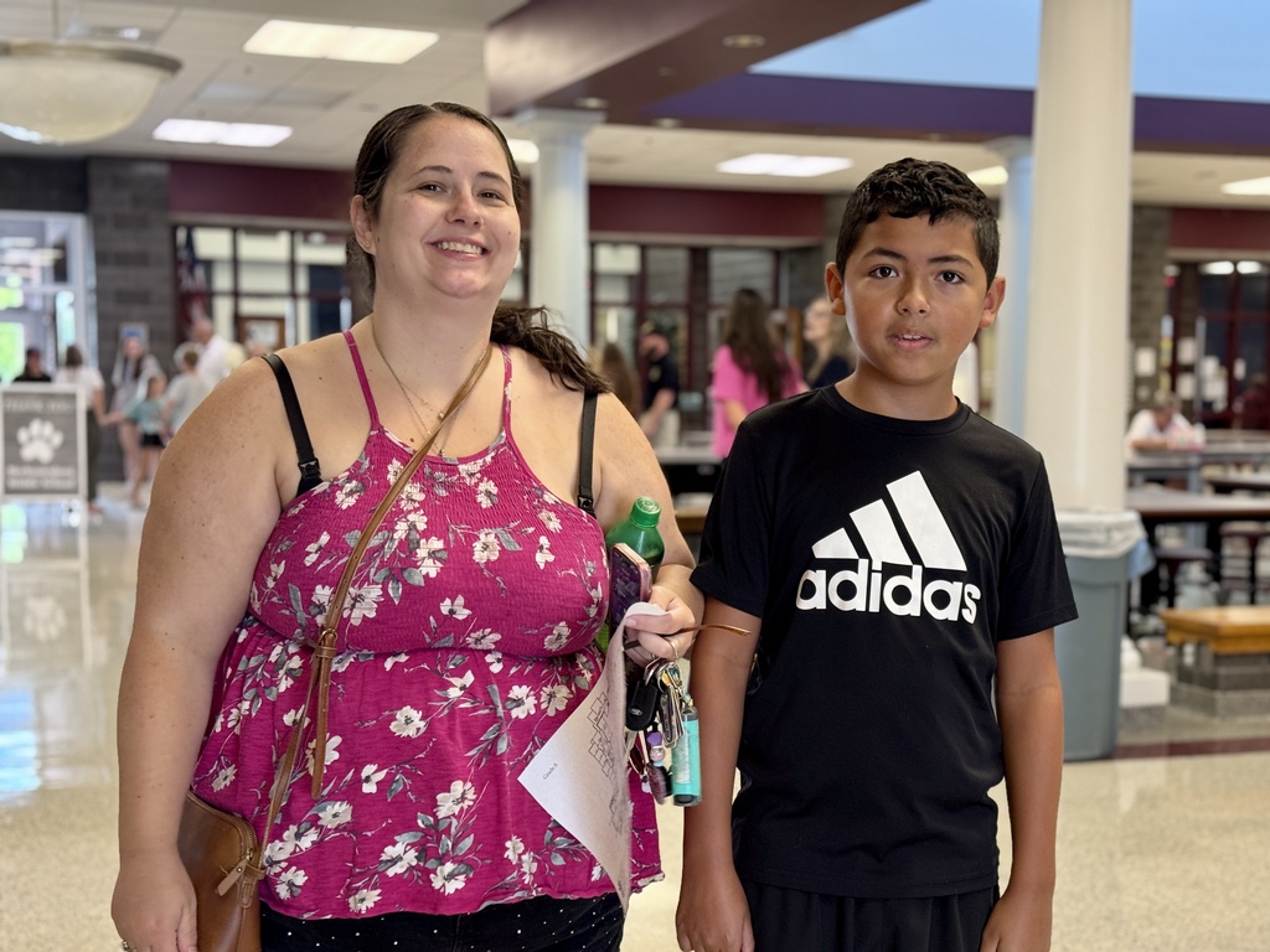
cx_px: 635
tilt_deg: -6.4
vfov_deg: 30.3
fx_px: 1761
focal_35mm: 48
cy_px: 476
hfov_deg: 39.7
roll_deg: -0.7
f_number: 1.78
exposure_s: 1/60
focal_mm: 6.76
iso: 125
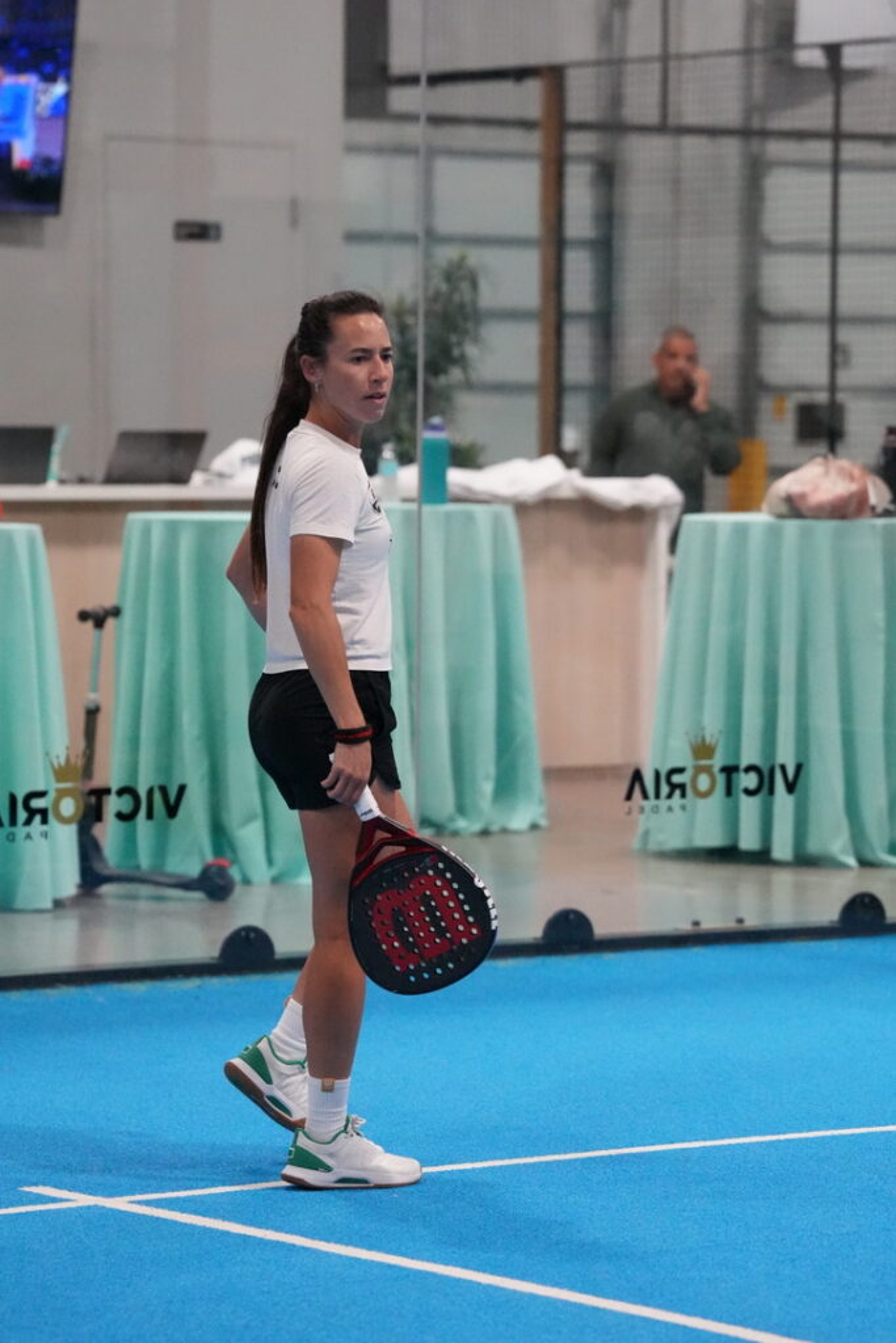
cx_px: 448
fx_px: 5486
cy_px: 672
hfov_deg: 9.3
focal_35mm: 147
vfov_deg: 14.0
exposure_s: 1/1250
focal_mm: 98
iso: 8000
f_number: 3.2
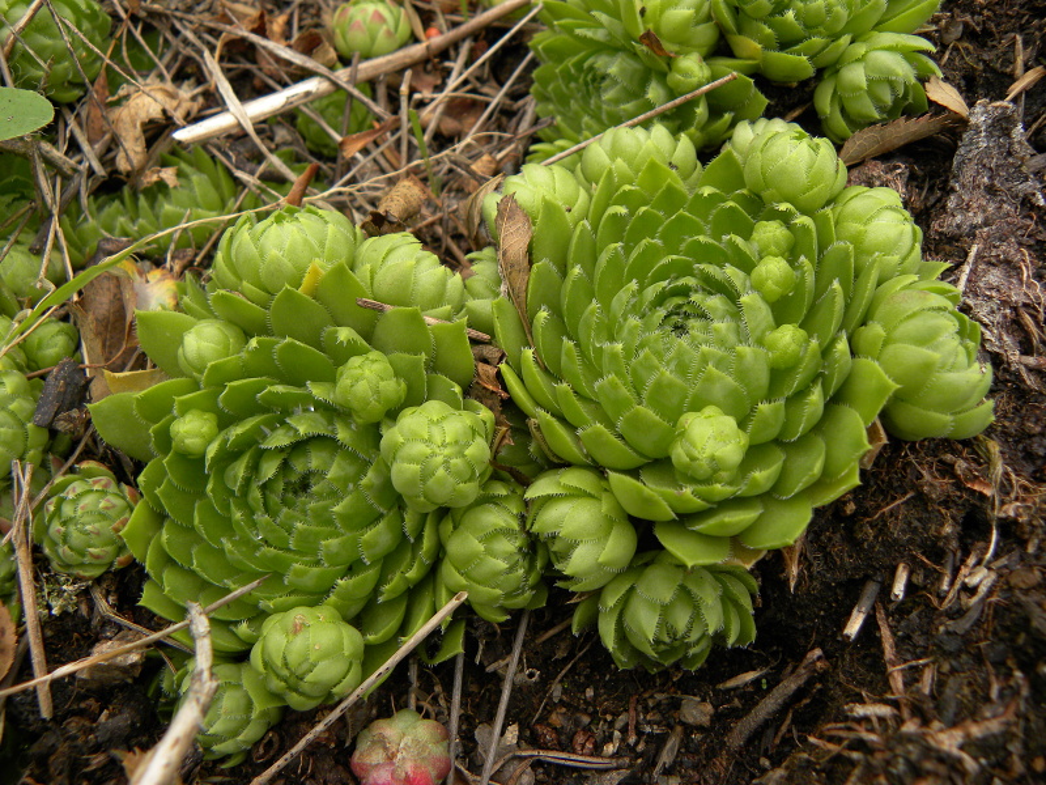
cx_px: 523
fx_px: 876
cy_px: 392
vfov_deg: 48.2
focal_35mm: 29
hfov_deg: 61.7
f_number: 2.8
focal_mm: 5.2
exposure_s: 1/125
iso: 100
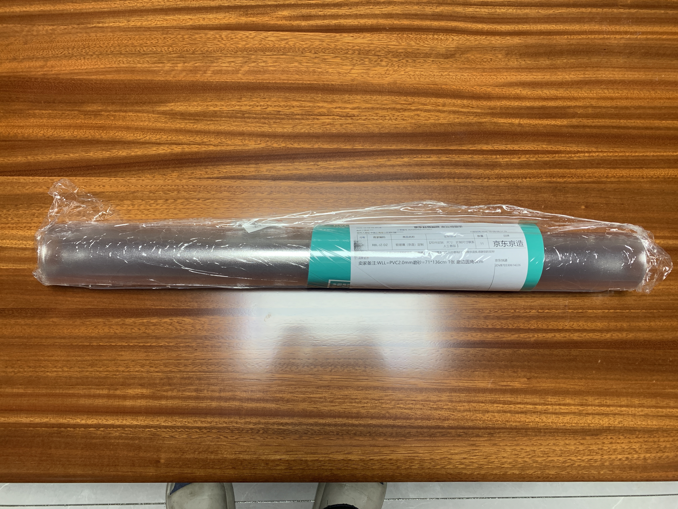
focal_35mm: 26
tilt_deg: -81.9
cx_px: 339
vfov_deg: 53.1
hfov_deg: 67.3
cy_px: 254
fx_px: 509
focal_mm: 4.25
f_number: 1.8
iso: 80
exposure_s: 1/121
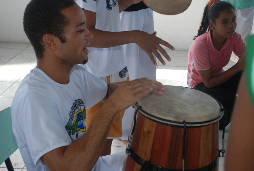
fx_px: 371
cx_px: 127
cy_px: 86
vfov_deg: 25.9
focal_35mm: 52
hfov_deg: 37.8
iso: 400
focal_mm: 35
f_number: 6.3
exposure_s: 1/160
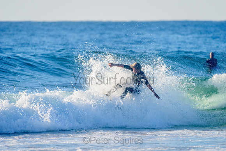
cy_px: 76
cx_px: 113
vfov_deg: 2.8
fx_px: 3141
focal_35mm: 500
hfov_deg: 4.1
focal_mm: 500
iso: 450
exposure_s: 1/2000
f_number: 5.6
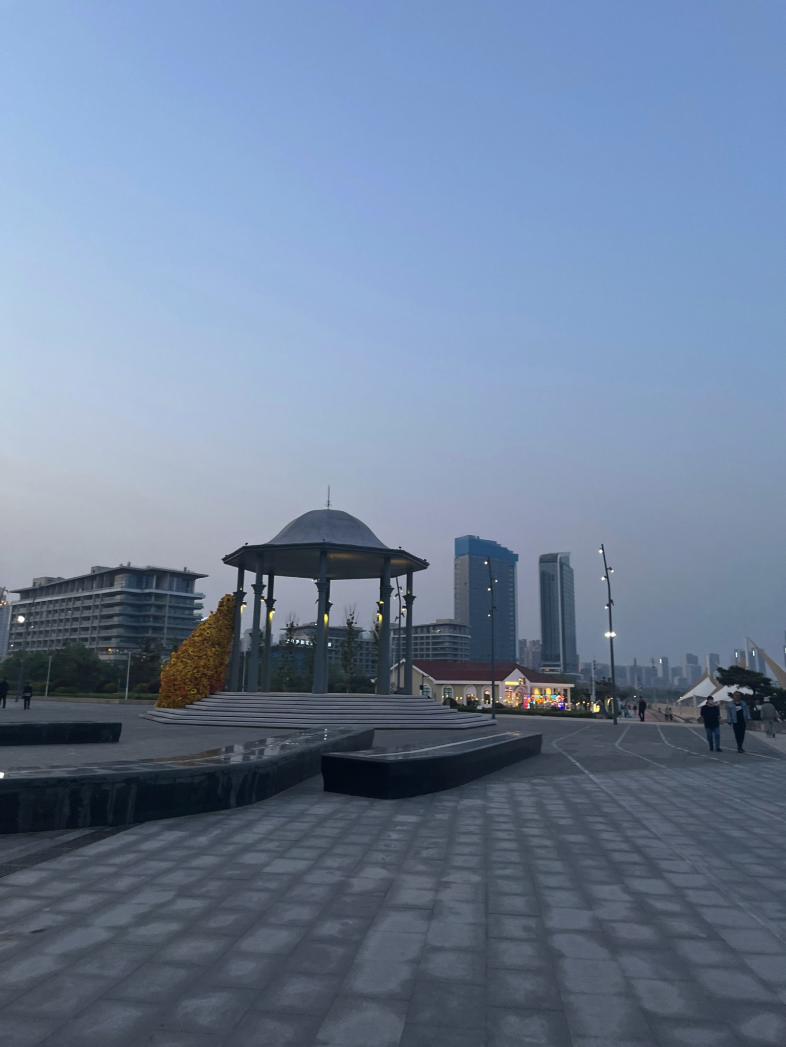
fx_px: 787
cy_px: 524
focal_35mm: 26
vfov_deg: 67.3
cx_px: 393
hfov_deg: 53.1
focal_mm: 5.1
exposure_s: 1/120
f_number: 1.6
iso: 125
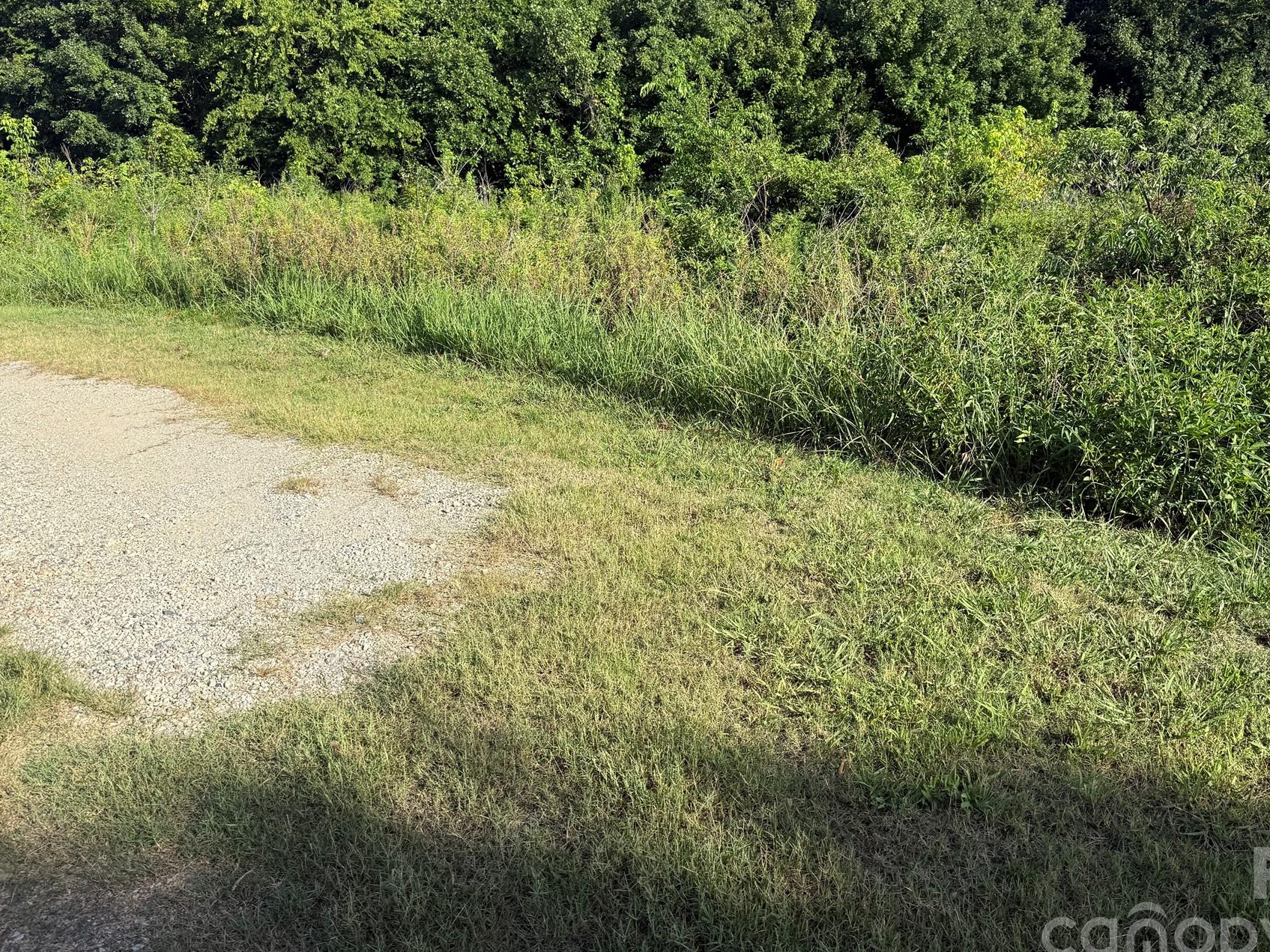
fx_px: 1064
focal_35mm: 29
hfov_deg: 61.4
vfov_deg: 48.1
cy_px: 419
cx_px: 725
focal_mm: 6.76
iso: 80
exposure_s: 1/2445
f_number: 1.78
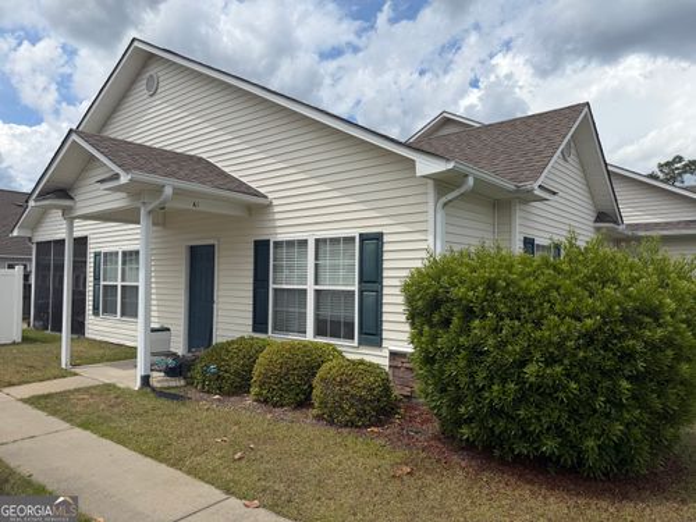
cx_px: 348
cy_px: 261
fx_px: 483
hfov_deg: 71.6
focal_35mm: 24
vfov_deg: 56.8
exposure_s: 1/8130
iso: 80
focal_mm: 6.76
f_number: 1.78
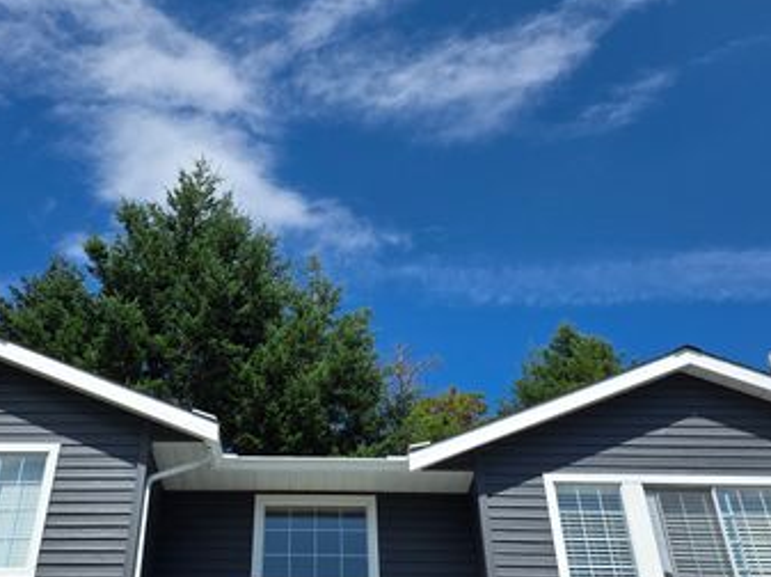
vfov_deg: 35.1
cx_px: 293
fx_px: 912
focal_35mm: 41
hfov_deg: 45.5
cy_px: 272
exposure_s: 1/7061
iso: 80
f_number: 1.7
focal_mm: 6.3
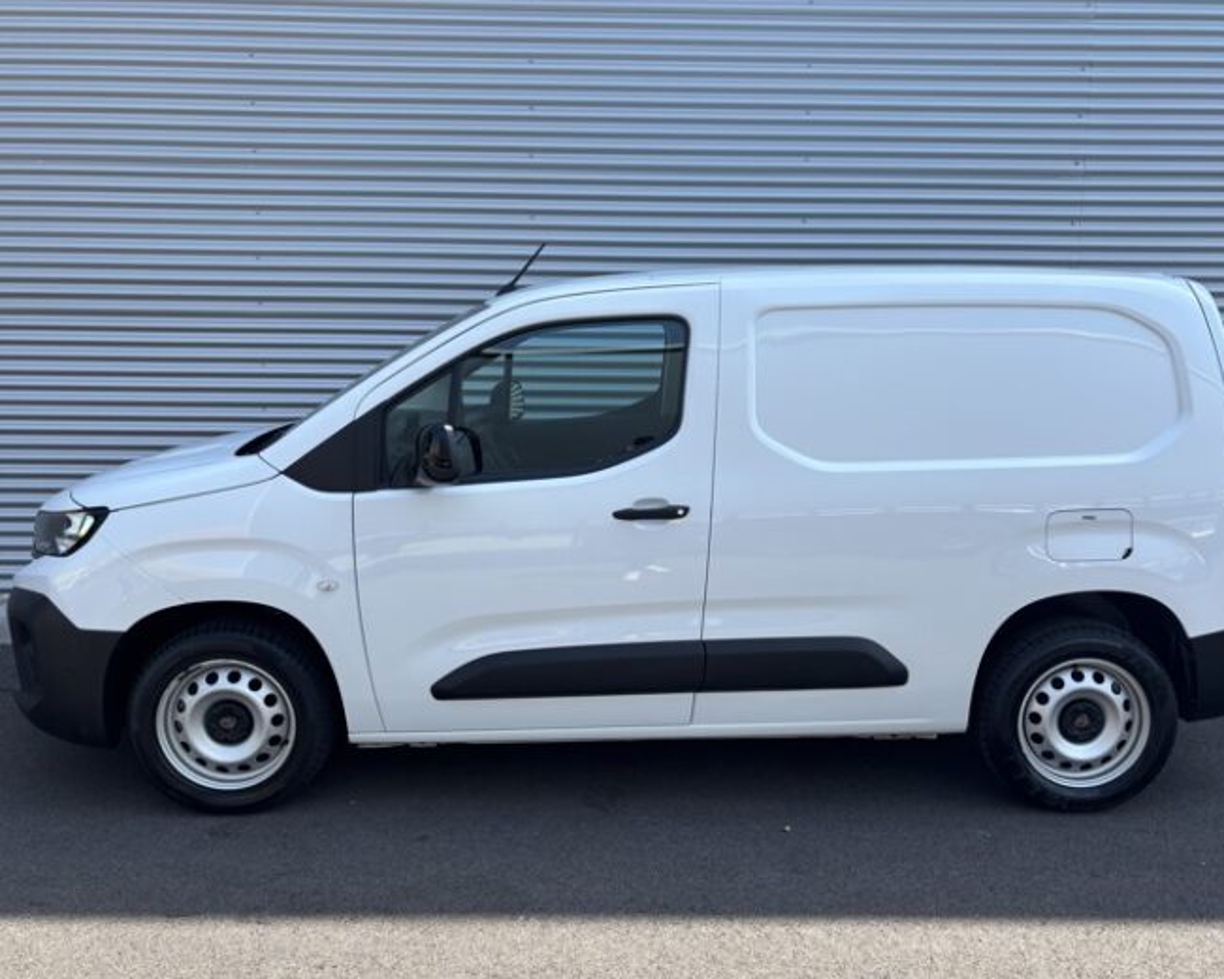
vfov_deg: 48.5
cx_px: 663
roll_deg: -1.2
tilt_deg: -4.8
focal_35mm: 30
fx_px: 1087
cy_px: 471
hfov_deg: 58.7
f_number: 1.6
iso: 50
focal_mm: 5.96
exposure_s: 1/1418
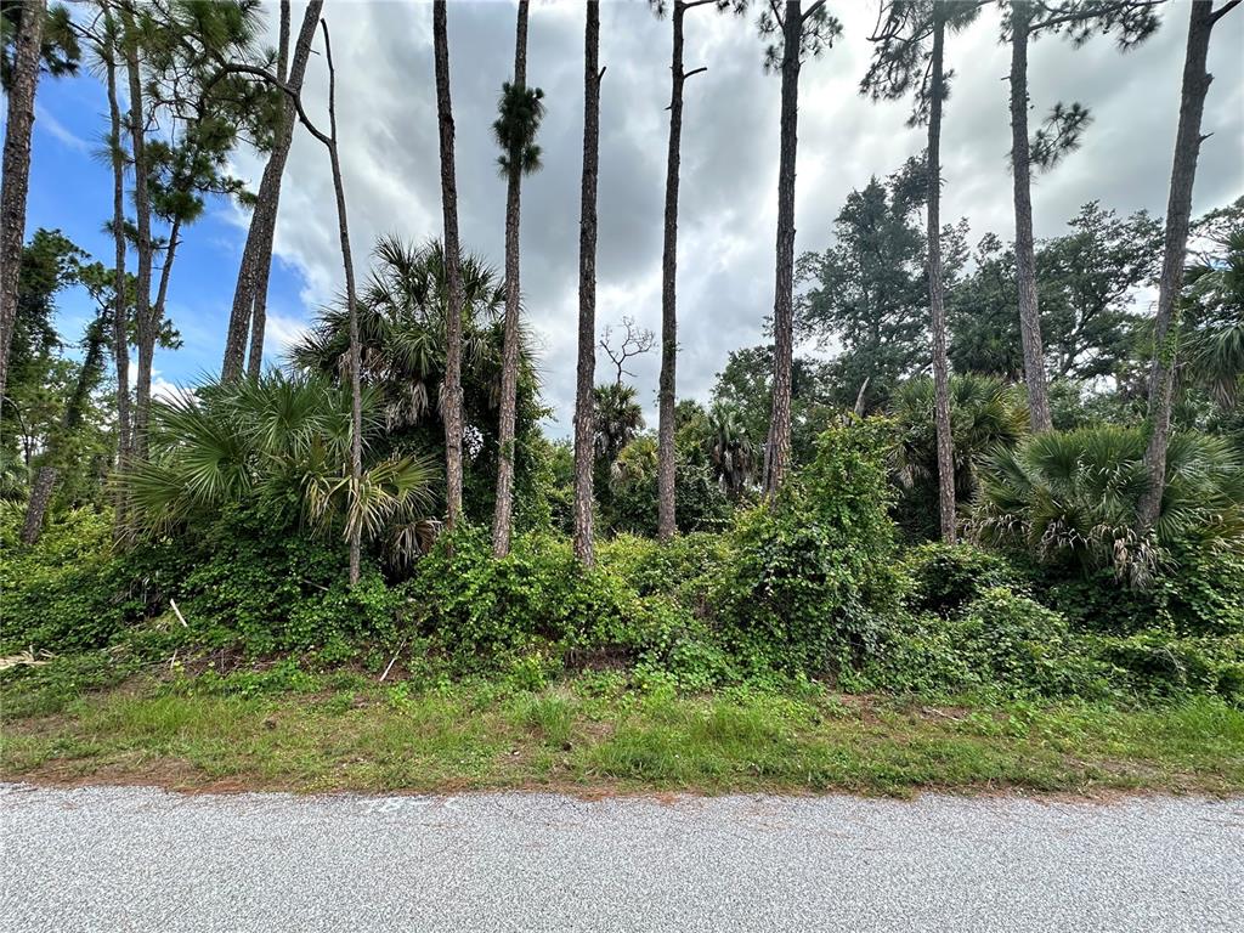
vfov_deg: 85.7
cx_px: 622
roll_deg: -1.8
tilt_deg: +8.9
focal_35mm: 14
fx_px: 503
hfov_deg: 102.1
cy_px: 466
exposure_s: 1/523
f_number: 2.2
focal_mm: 2.22
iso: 40
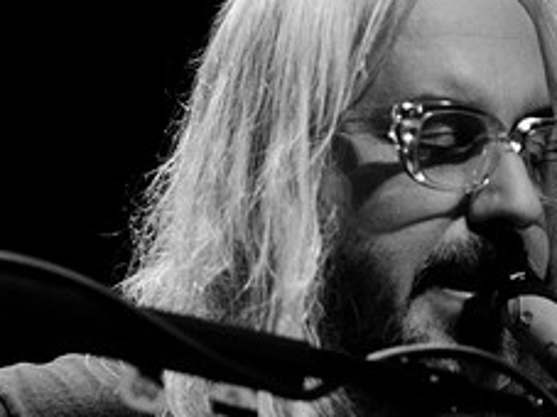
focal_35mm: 191
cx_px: 91
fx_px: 3072
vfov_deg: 7.8
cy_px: 260
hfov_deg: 10.3
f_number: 2.8
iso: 1600
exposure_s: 1/80
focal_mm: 52
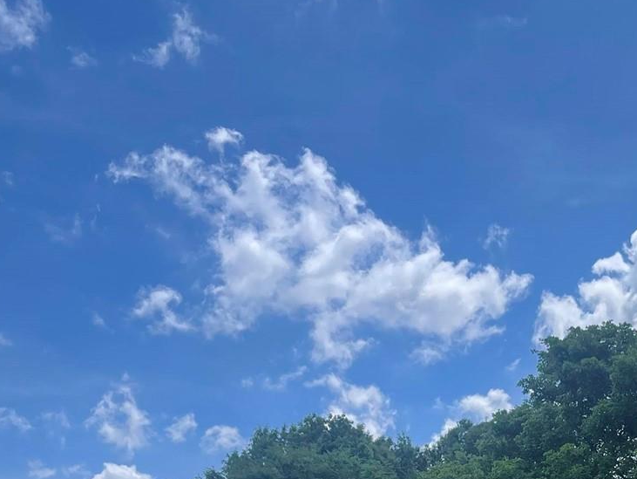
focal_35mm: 70
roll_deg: -0.8
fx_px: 1289
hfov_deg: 27.2
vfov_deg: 19.3
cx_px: 521
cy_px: 632
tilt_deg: +4.7
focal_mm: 5.1
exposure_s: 1/4049
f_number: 1.6
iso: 32
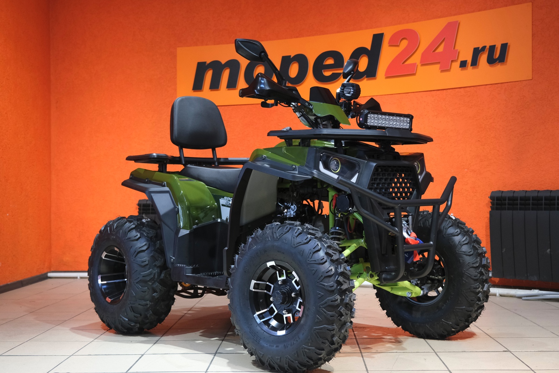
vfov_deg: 30.5
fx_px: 683
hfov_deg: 44.5
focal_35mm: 44
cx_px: 280
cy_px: 186
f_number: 4
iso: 2000
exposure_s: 1/100
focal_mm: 29.2
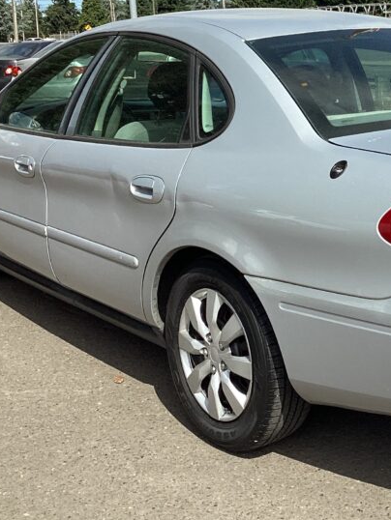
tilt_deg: -11.4
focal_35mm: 59
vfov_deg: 32.5
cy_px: 189
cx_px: 374
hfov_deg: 23.9
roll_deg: +1.8
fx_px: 888
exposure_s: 1/1597
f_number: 2.4
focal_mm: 3.3
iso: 25
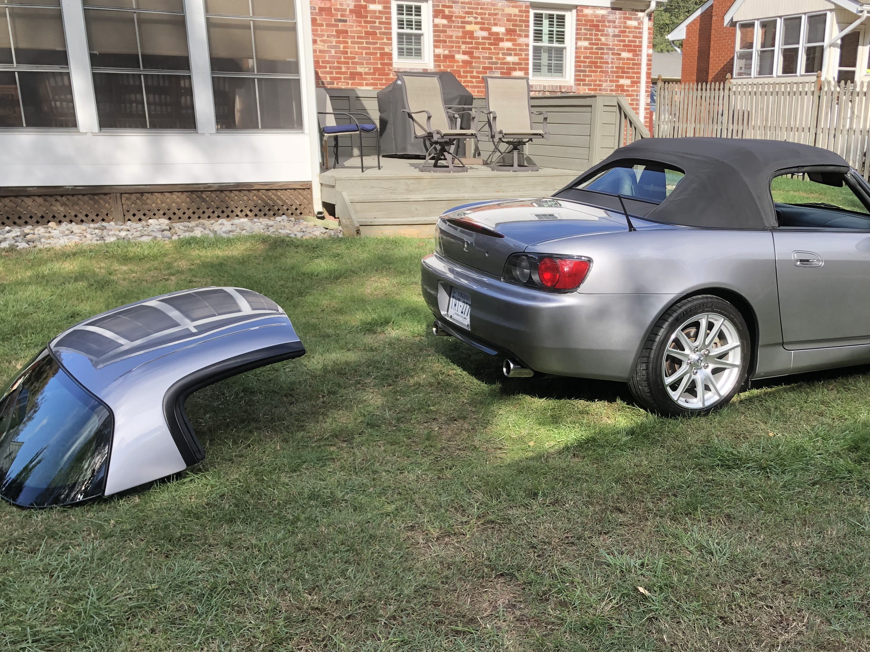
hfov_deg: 48.6
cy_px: 433
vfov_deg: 37.3
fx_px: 955
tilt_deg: -18.5
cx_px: 531
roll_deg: +0.0
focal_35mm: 38
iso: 20
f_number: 1.8
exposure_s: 1/592
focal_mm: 3.99
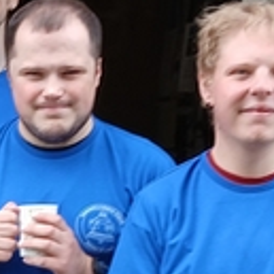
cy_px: 264
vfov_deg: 19.0
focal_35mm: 89
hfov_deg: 18.2
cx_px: -83
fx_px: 797
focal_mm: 3.98
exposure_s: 1/100
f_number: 1.8
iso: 32
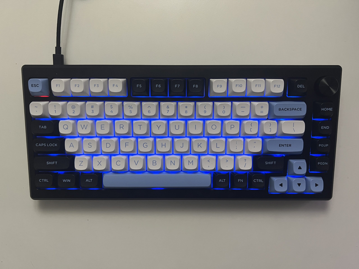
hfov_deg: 67.3
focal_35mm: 26
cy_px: 134
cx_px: 180
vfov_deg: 53.1
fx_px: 270
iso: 500
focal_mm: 5.7
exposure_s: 1/47
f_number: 1.5
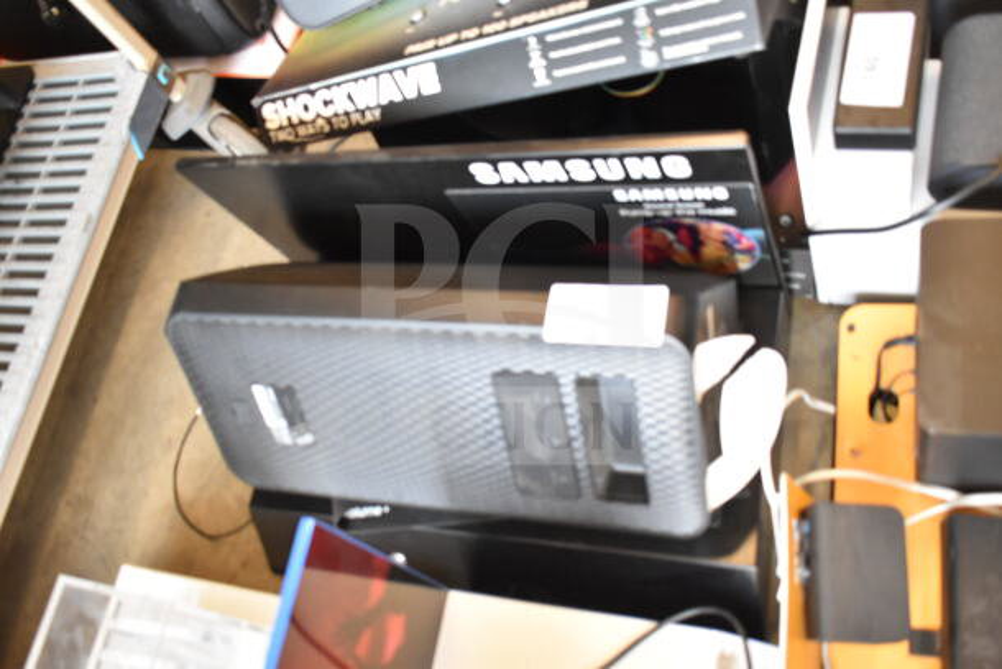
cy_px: 334
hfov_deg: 53.1
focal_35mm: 36
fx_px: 1002
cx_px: 501
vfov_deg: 36.9
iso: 1600
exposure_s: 1/60
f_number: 3.8
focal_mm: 24
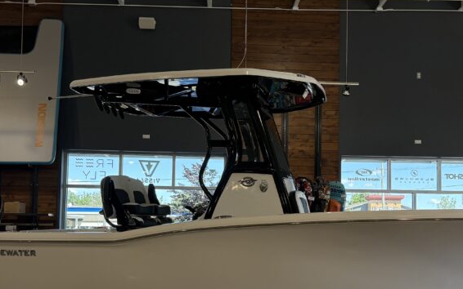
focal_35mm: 46
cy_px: 186
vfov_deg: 27.9
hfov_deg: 43.4
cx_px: 261
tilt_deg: +4.1
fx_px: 581
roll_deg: -0.4
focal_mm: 6.76
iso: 100
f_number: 1.78
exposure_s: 1/514
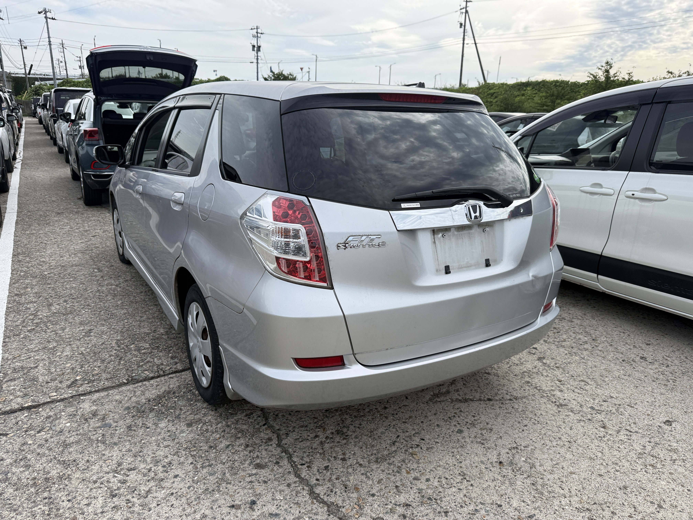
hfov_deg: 71.6
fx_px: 480
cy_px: 260
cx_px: 346
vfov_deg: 56.8
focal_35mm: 24
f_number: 1.78
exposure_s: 1/2801
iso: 80
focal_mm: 6.76
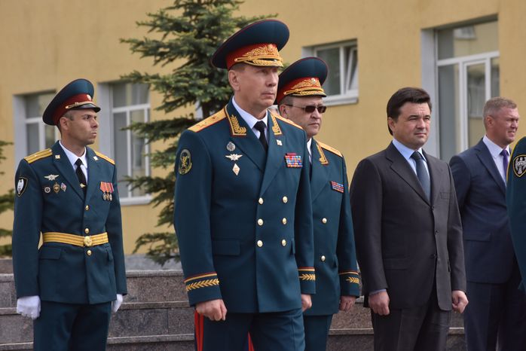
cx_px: 263
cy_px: 176
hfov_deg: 11.4
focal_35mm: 180
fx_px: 2631
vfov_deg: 7.6
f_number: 9
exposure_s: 1/800
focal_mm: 180
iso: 500
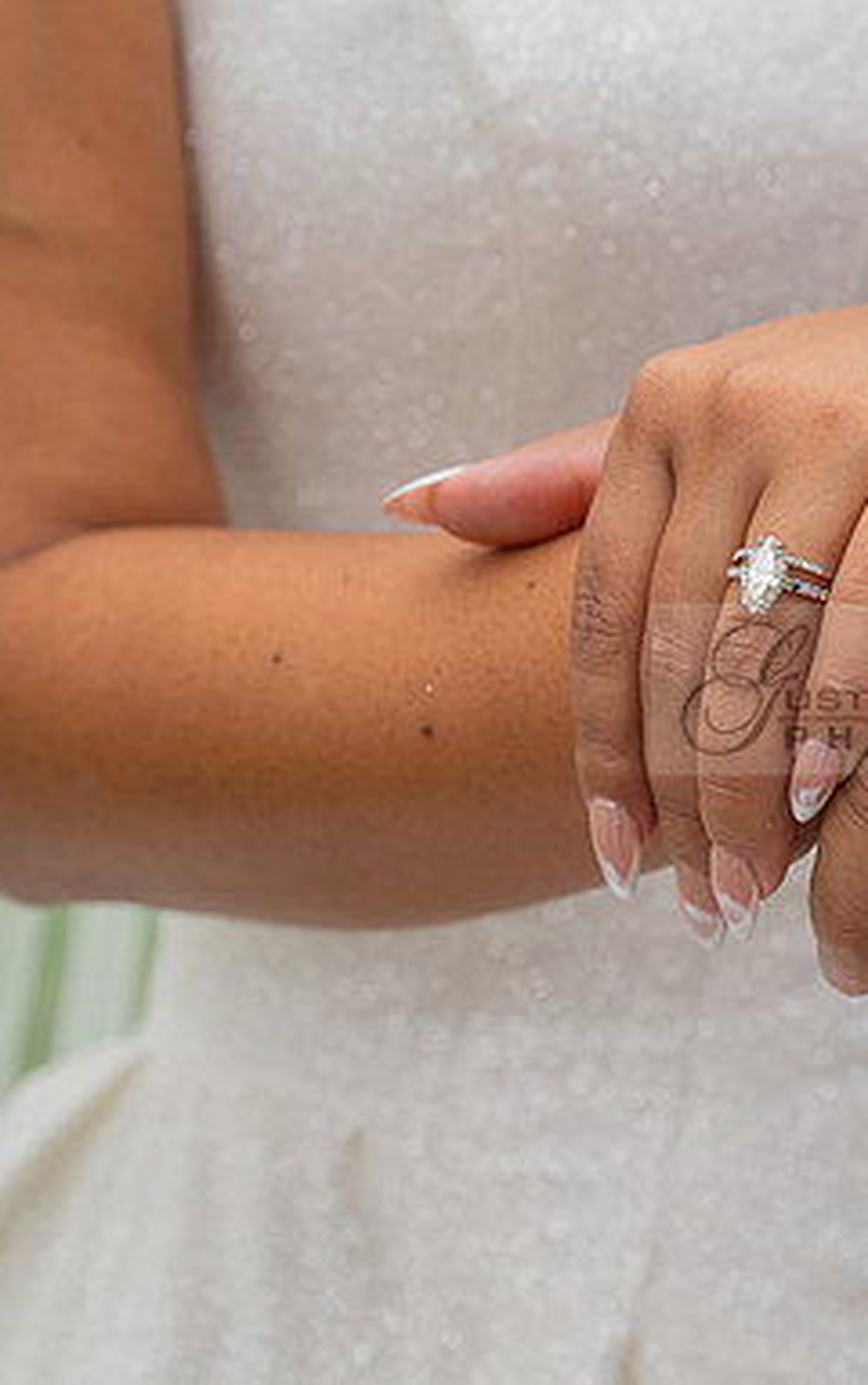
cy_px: 689
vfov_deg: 19.3
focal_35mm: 108
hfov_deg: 11.9
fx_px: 4080
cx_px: 966
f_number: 5.6
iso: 200
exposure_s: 1/200
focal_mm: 70
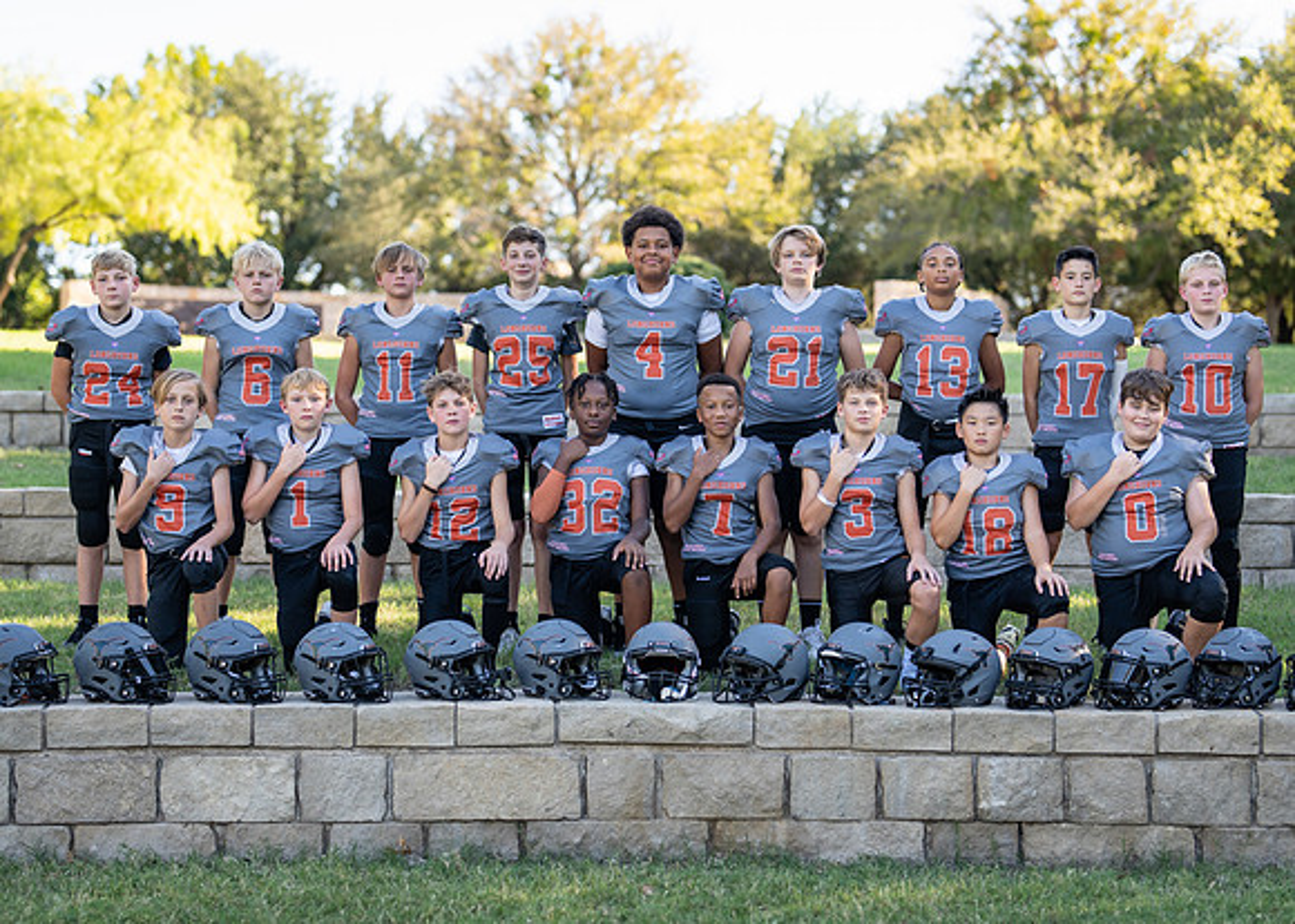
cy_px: 468
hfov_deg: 31.0
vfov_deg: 22.4
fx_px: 2336
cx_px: 614
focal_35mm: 64
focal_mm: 50
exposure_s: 1/640
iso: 100
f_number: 1.6
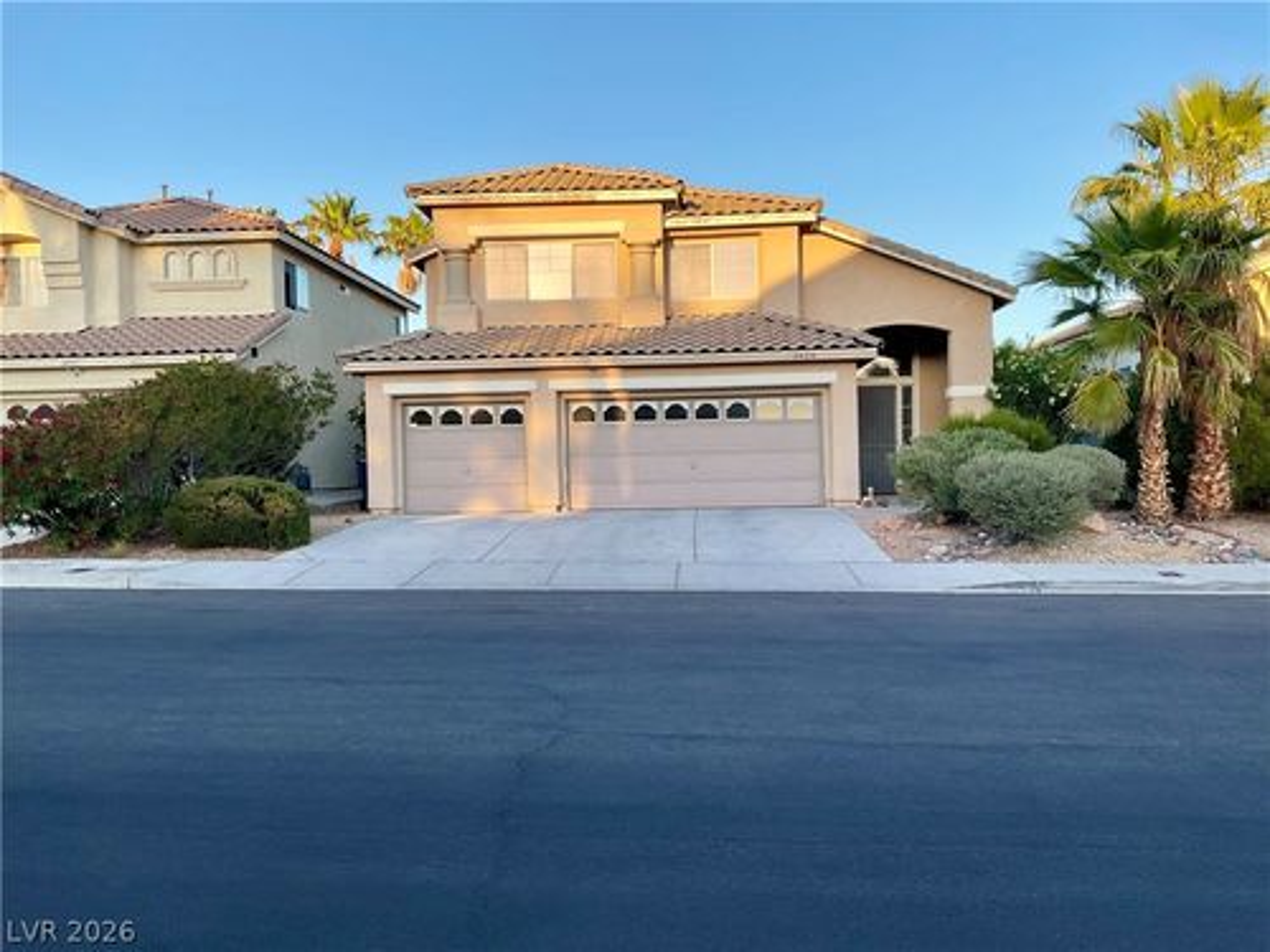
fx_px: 1064
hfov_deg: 61.7
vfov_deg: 48.2
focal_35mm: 29
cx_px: 635
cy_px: 476
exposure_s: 1/386
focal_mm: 3
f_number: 1.8
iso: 16
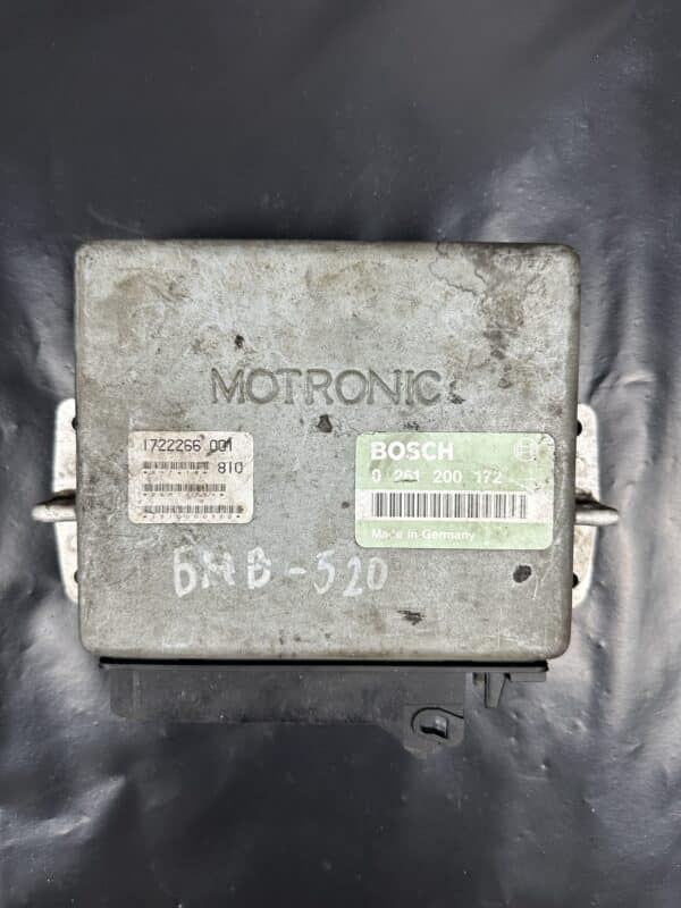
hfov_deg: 56.8
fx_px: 630
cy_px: 454
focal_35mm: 24
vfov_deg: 71.6
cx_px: 340
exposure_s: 1/100
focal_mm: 6.86
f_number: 1.78
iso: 100
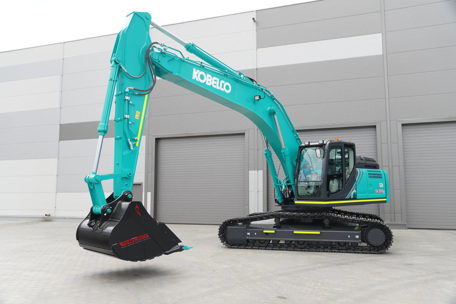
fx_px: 399
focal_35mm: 32
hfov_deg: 59.5
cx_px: 228
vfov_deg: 41.8
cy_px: 152
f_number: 3.5
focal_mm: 21
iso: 100
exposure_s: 1/125
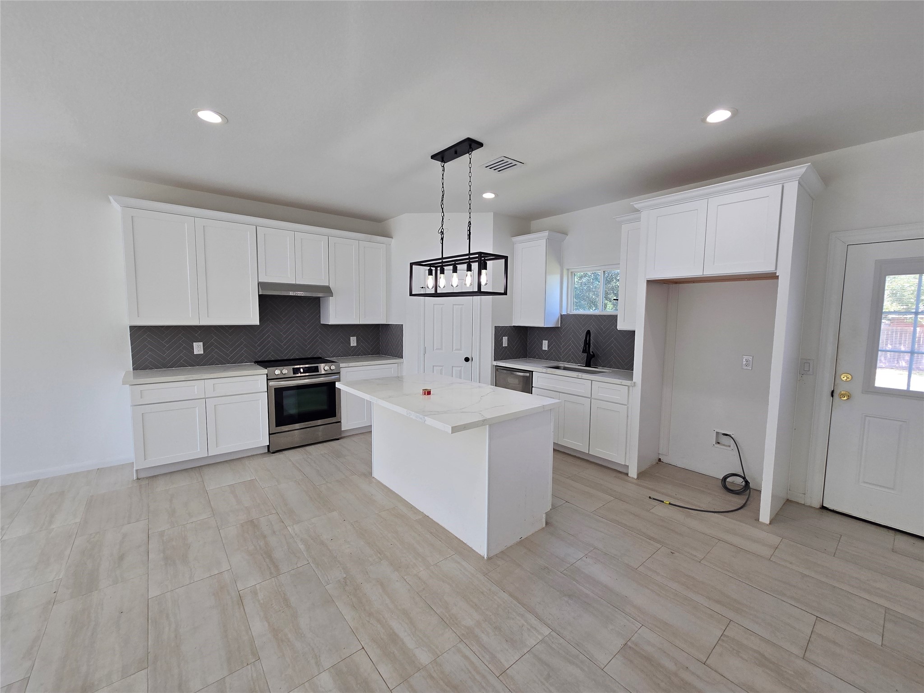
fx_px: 347
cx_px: 462
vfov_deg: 89.9
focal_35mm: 13
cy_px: 346
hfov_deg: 106.2
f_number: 2.2
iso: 64
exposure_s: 1/120
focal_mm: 2.2
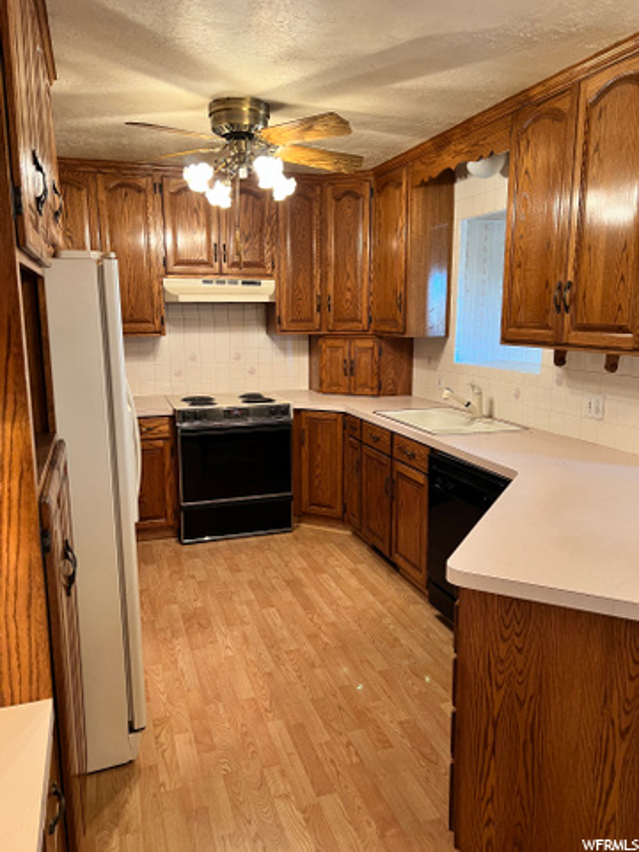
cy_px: 426
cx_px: 320
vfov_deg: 67.3
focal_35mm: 26
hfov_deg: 53.1
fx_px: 640
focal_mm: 5.7
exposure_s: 1/60
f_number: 1.5
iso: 200
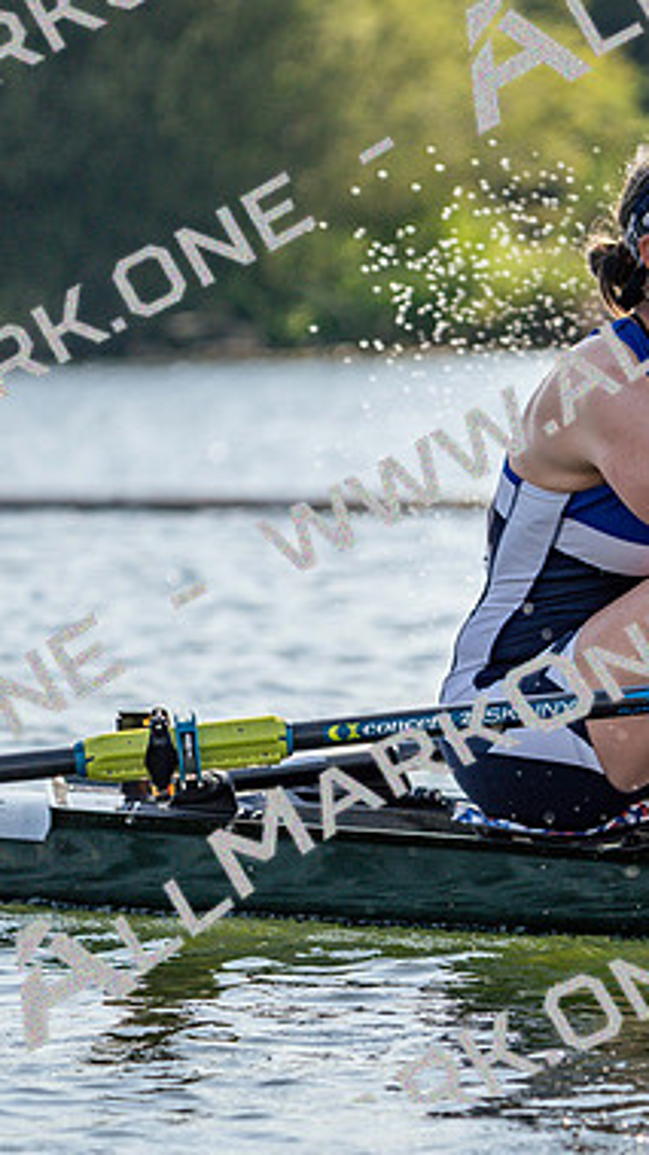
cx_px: 634
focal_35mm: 338
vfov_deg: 6.4
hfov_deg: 3.6
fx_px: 10348
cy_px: 581
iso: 125
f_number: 5.6
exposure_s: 1/1600
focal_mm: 211
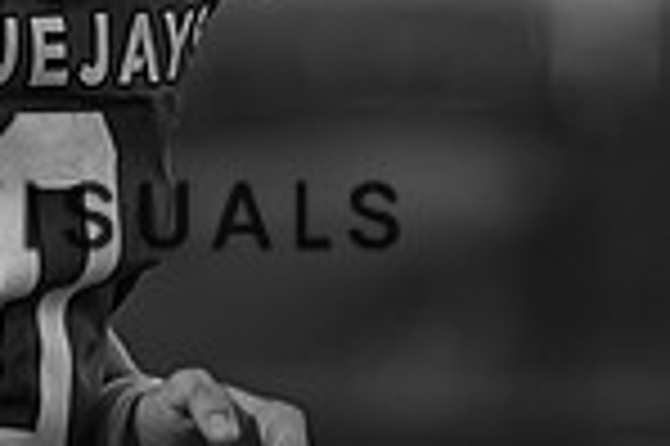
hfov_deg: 1.8
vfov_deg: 1.2
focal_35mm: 1173
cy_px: -374
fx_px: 21807
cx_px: 243
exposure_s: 1/1600
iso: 1250
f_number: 2.8
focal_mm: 200
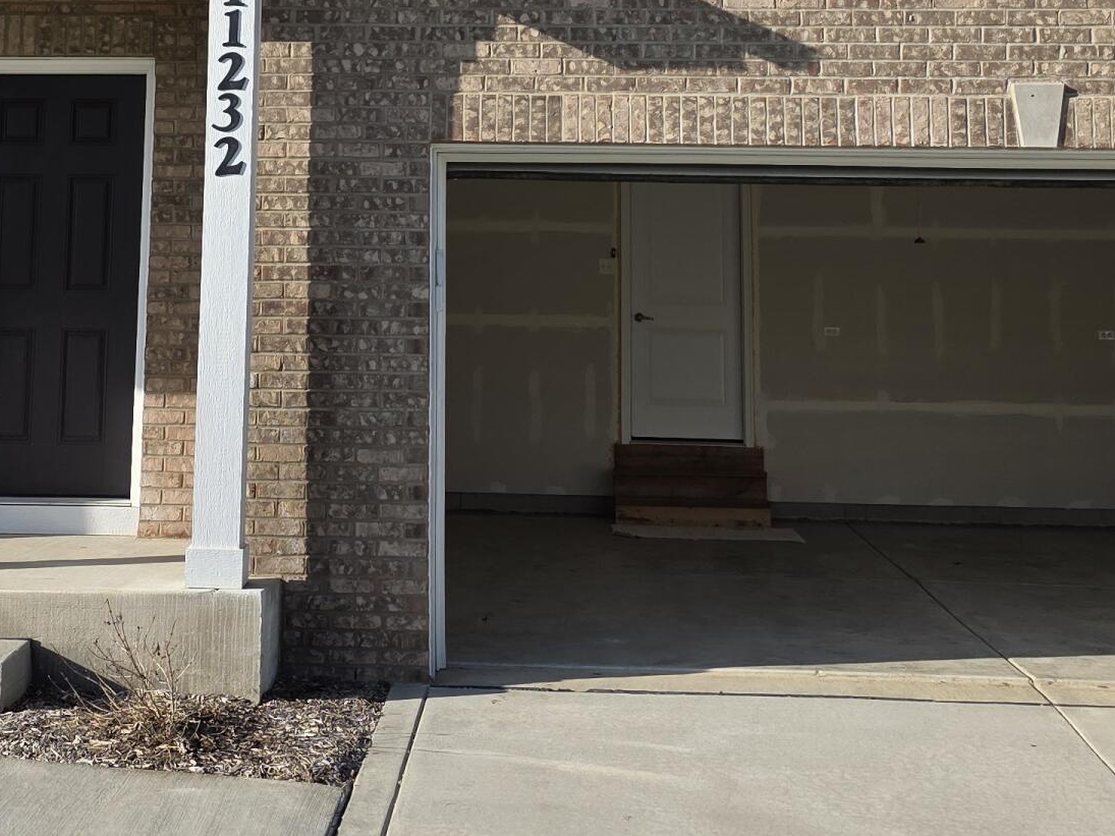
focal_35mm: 63
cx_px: 430
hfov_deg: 30.6
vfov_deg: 22.4
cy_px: 3
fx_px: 2029
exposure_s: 1/5017
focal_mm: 6.3
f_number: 1.7
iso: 80
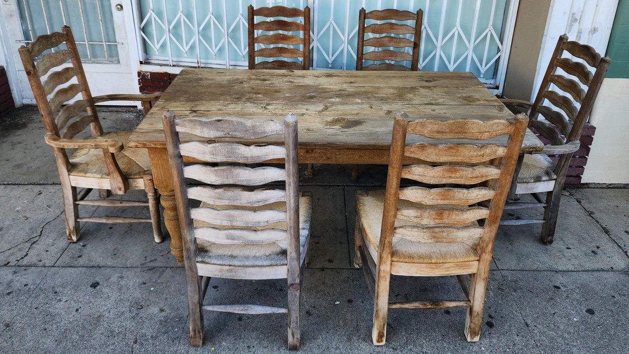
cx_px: 322
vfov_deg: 43.6
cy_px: 112
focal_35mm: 26
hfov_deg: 71.9
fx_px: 434
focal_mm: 5.4
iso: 20
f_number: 1.8
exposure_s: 1/220
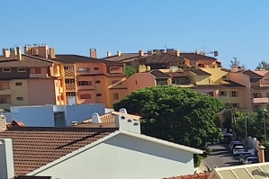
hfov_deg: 13.0
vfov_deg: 10.7
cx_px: 598
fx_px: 956
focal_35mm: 128
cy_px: 155
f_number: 1.8
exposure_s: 1/4566
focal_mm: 5.54
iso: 40
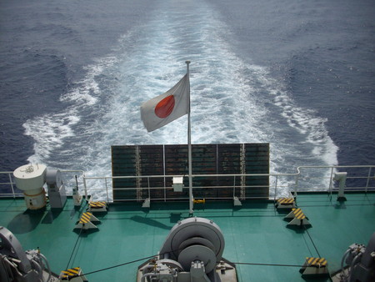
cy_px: 141
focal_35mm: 37
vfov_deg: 38.7
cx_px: 188
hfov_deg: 50.1
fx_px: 401
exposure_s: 1/640
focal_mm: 6.2
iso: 80
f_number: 5.6
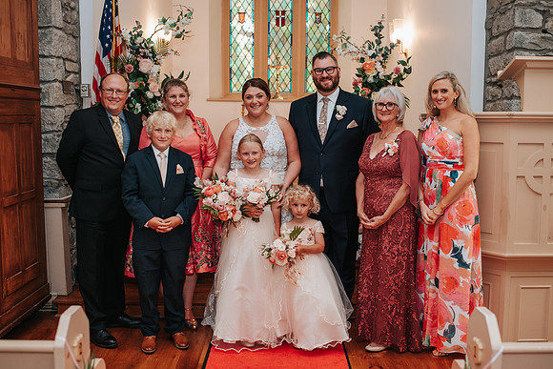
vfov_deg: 34.1
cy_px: 185
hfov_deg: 49.4
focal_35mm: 39
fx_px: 601
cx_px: 285
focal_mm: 35
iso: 1000
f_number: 3.2
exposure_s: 1/200
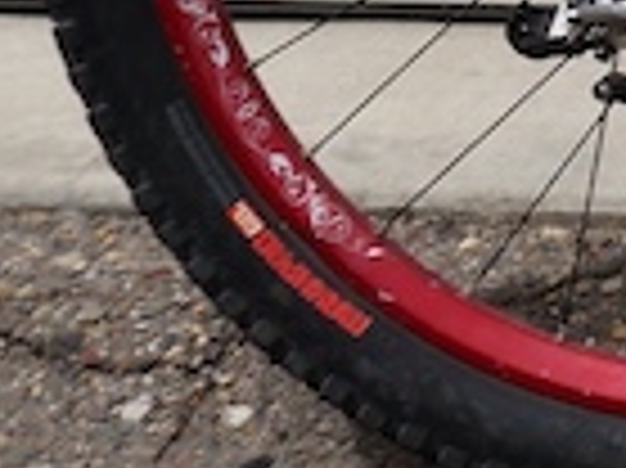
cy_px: -819
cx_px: 2139
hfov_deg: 6.9
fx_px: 4400
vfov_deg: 5.8
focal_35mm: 244
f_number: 10
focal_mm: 23
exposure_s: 1/160
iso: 100
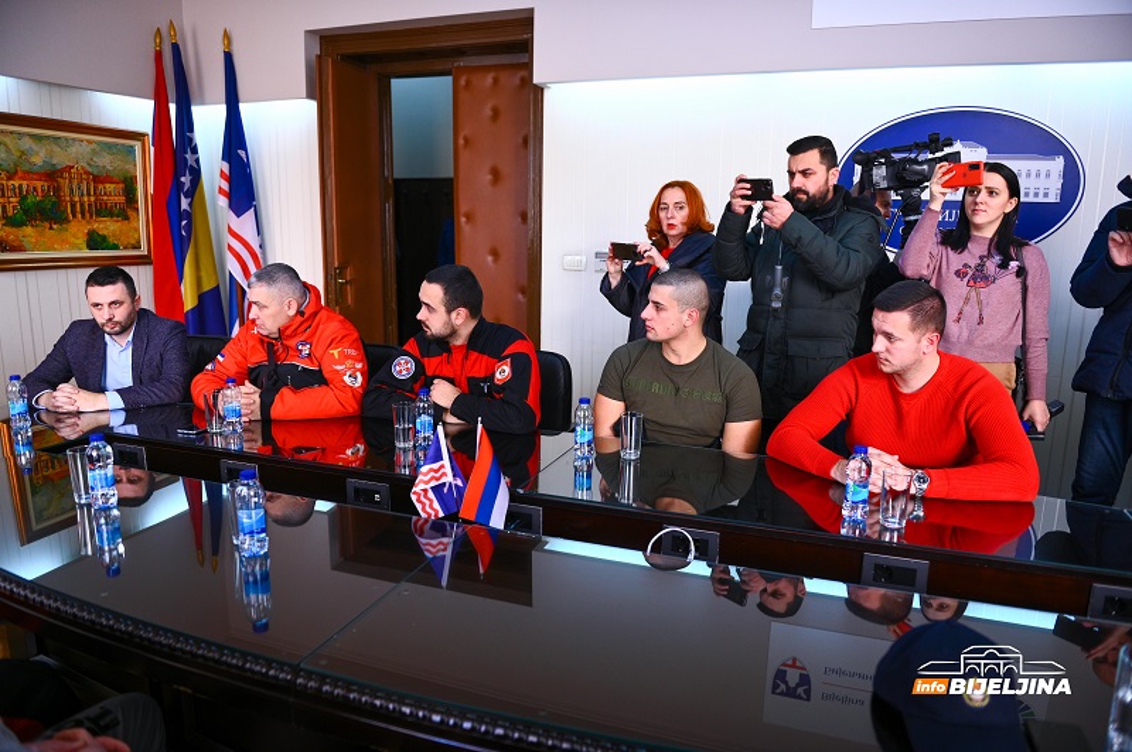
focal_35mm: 24
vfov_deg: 53.1
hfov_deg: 73.8
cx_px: 566
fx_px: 754
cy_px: 376
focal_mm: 24
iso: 800
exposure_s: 1/250
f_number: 2.8
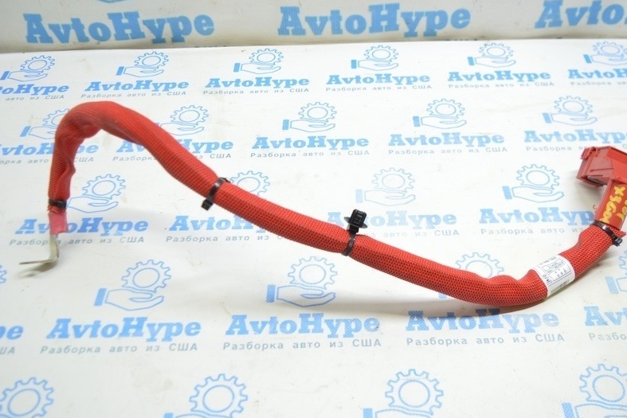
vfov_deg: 34.2
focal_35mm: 39
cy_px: 203
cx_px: 336
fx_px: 679
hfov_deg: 49.5
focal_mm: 20
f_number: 3.5
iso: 400
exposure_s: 1/40
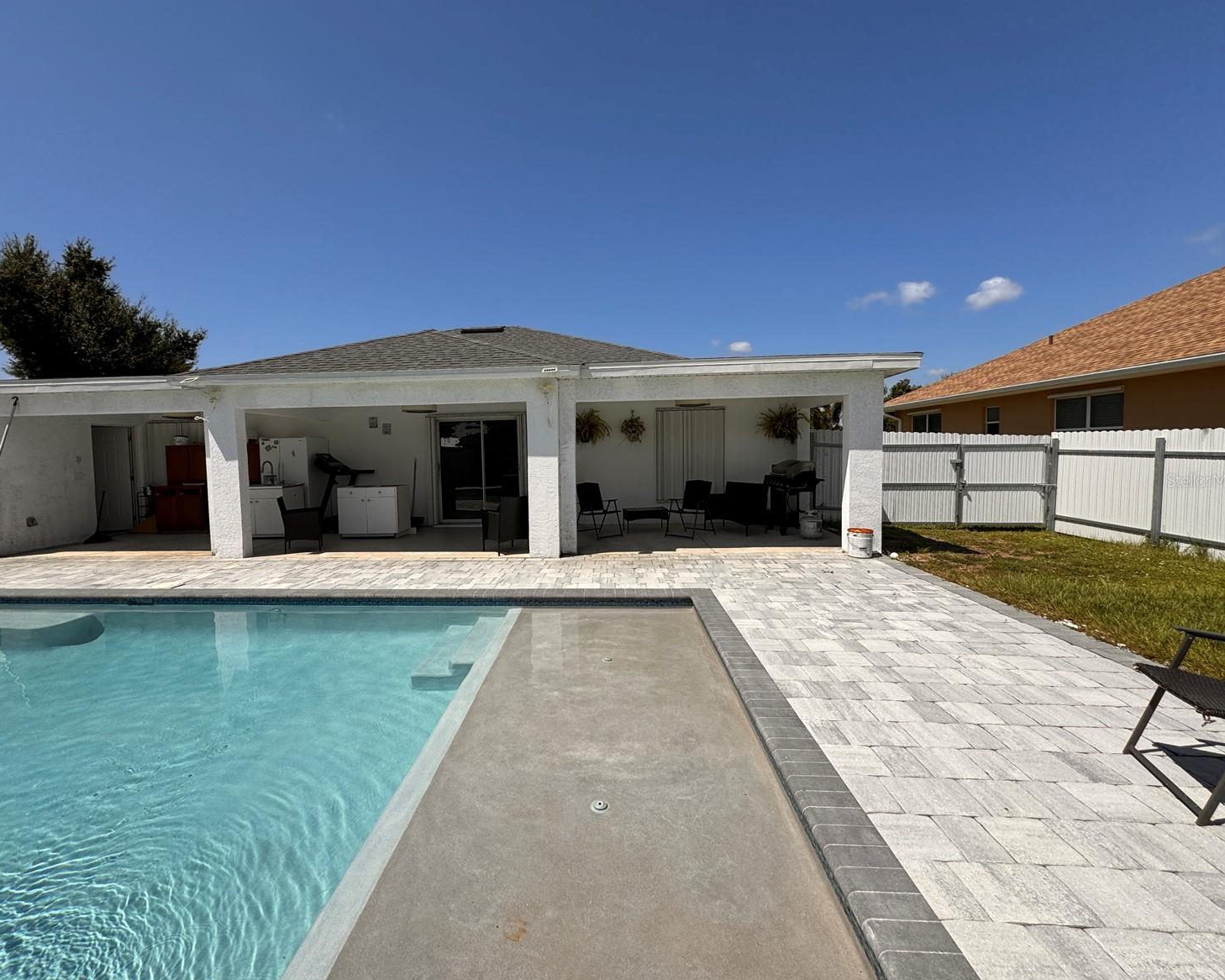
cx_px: 574
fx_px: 544
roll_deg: +0.4
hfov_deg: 96.7
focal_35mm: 15
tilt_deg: -4.5
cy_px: 480
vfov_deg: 84.0
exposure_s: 1/2985
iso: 50
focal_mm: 2.22
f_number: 2.2
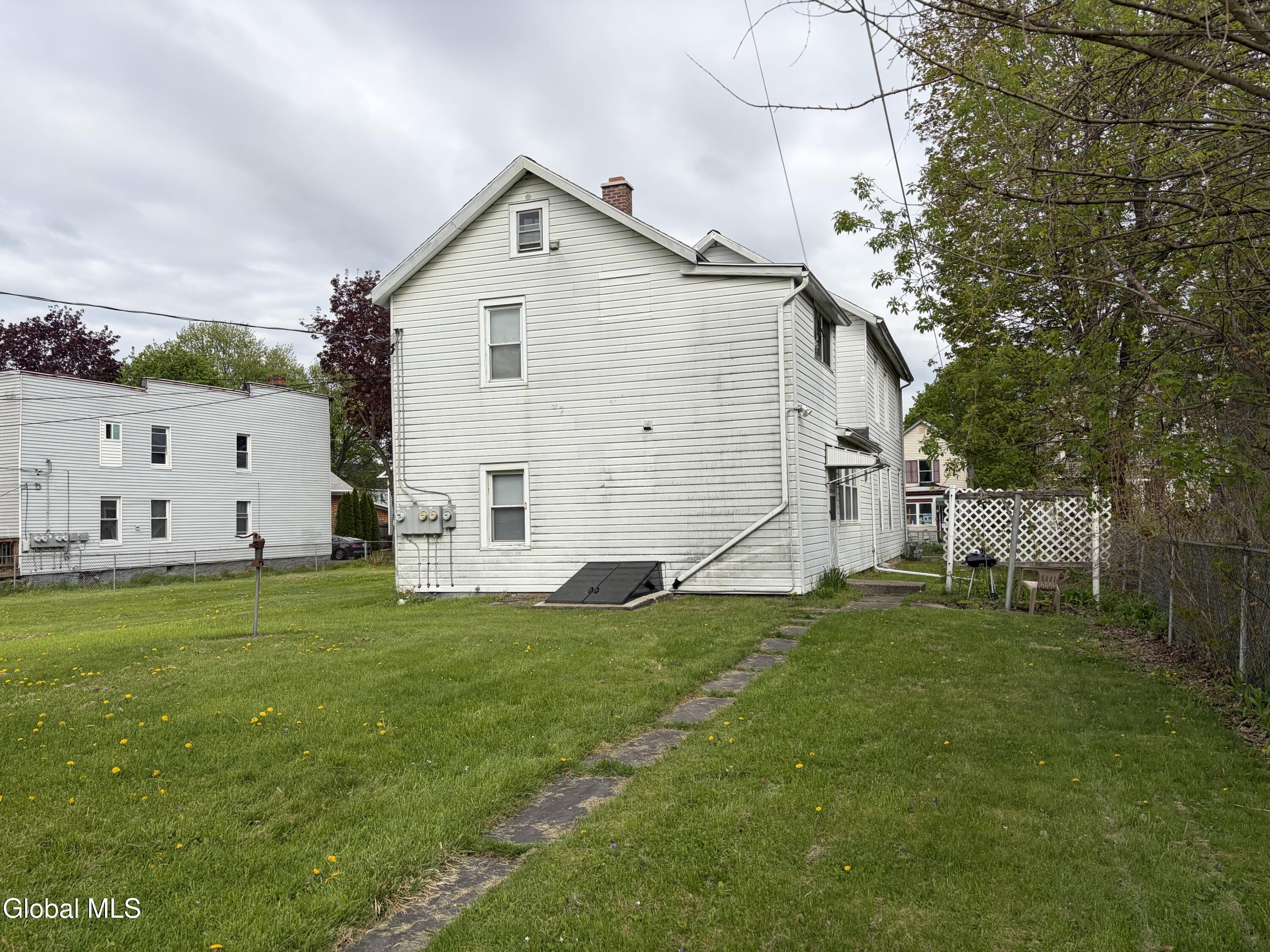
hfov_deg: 67.3
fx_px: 954
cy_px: 476
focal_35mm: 26
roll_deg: +1.3
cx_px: 635
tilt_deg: +3.2
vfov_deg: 53.1
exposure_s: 1/2985
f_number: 1.6
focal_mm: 5.96
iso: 50
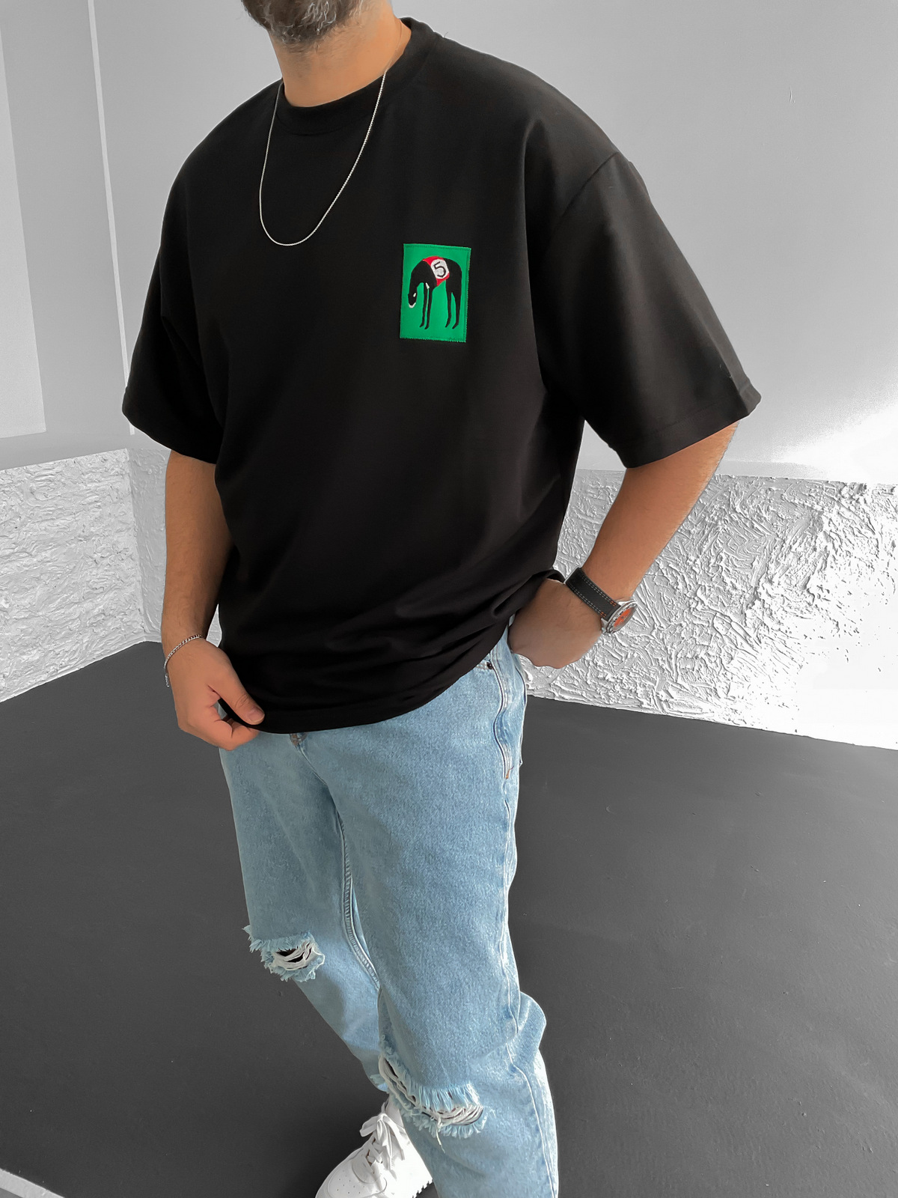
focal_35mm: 29
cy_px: 599
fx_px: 1003
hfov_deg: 48.2
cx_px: 449
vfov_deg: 61.7
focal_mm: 3
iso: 64
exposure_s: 1/90
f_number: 1.8
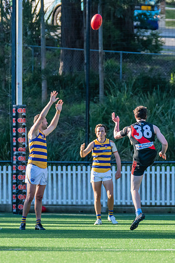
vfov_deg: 3.1
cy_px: 141
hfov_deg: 2.1
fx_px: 4858
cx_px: 117
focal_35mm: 666
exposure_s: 1/1250
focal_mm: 380
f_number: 5.6
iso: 1100
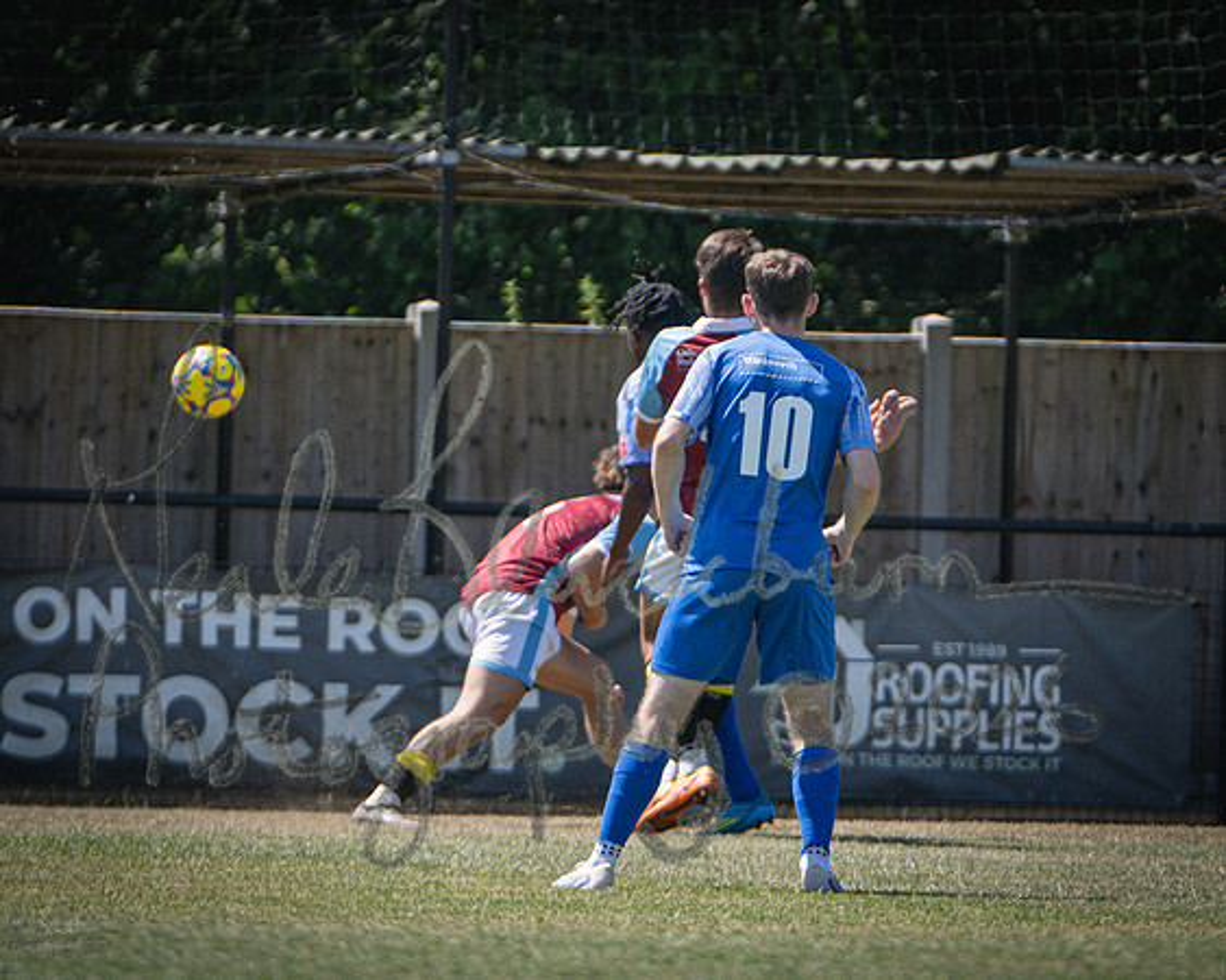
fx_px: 32946
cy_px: 322
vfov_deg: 1.7
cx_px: 695
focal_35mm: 908
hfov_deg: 2.1
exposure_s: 1/2000
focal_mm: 400
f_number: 4
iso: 400
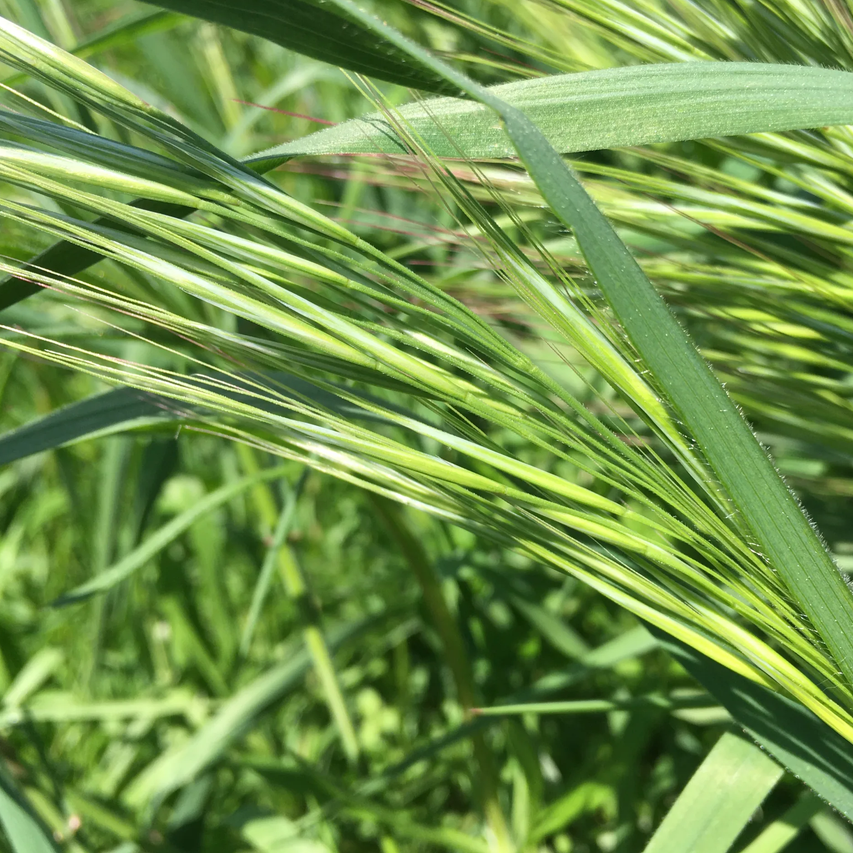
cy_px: 417
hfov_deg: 47.0
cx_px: 505
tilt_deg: -24.9
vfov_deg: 47.2
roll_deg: -1.6
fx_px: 976
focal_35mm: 35
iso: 25
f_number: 2.2
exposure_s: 1/938
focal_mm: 4.15
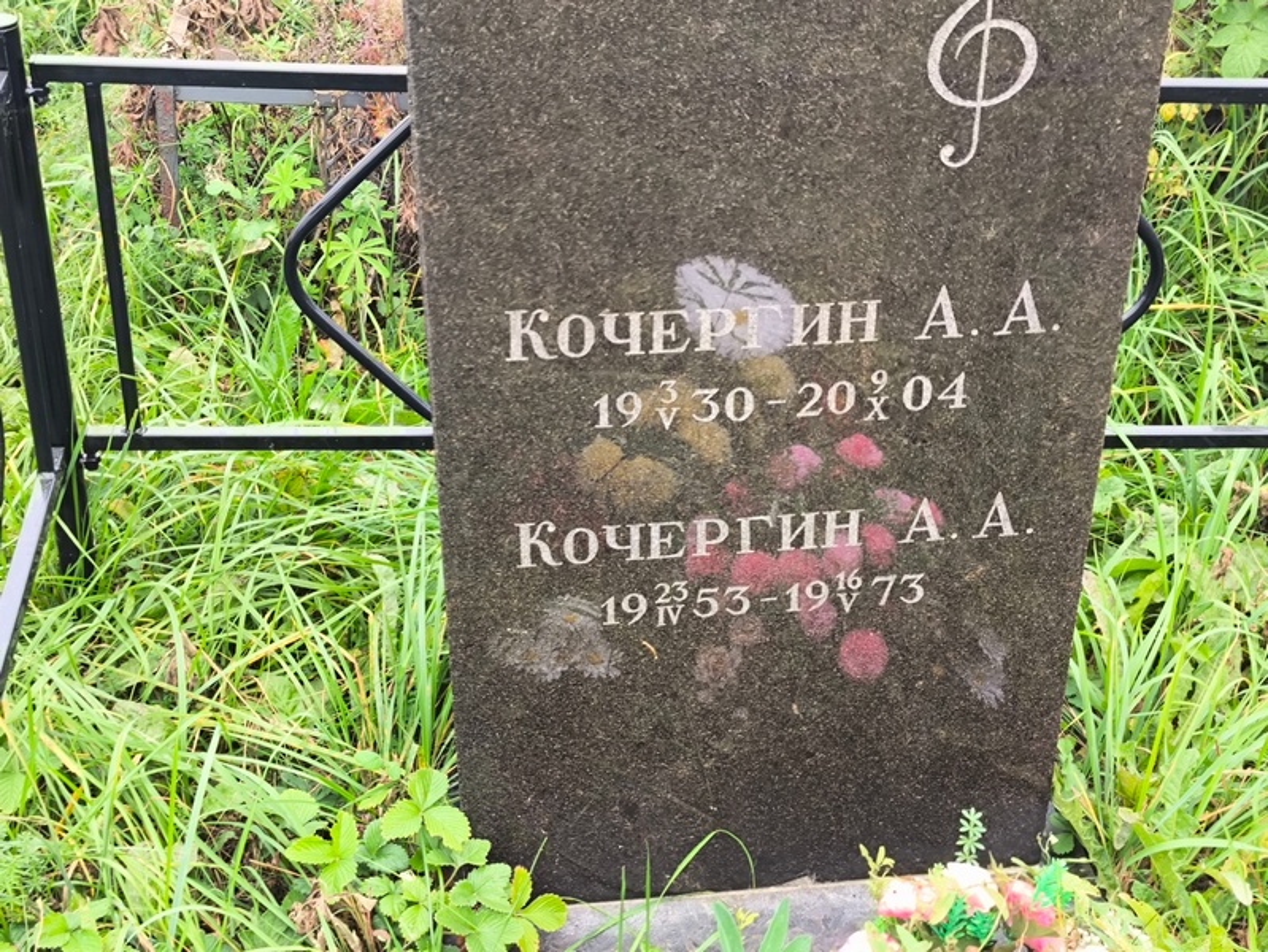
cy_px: 476
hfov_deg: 38.2
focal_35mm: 50
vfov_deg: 29.1
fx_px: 1832
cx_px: 634
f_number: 1.7
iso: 80
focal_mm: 4.71
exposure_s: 1/60
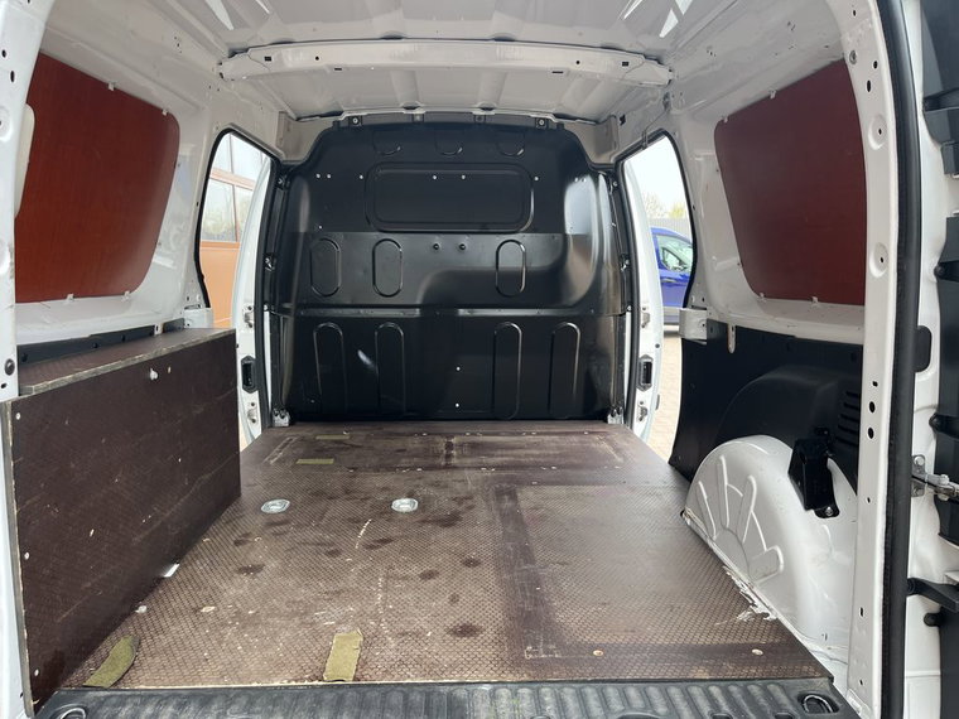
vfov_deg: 53.1
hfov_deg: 67.3
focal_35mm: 26
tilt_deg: -9.0
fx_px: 720
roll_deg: +0.0
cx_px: 480
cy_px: 360
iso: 50
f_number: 1.6
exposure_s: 1/124
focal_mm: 5.1
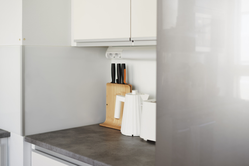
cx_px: 124
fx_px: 346
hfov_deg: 39.6
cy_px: 83
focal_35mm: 50
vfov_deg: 27.0
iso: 50
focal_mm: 50
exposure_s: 1/25
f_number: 2.8
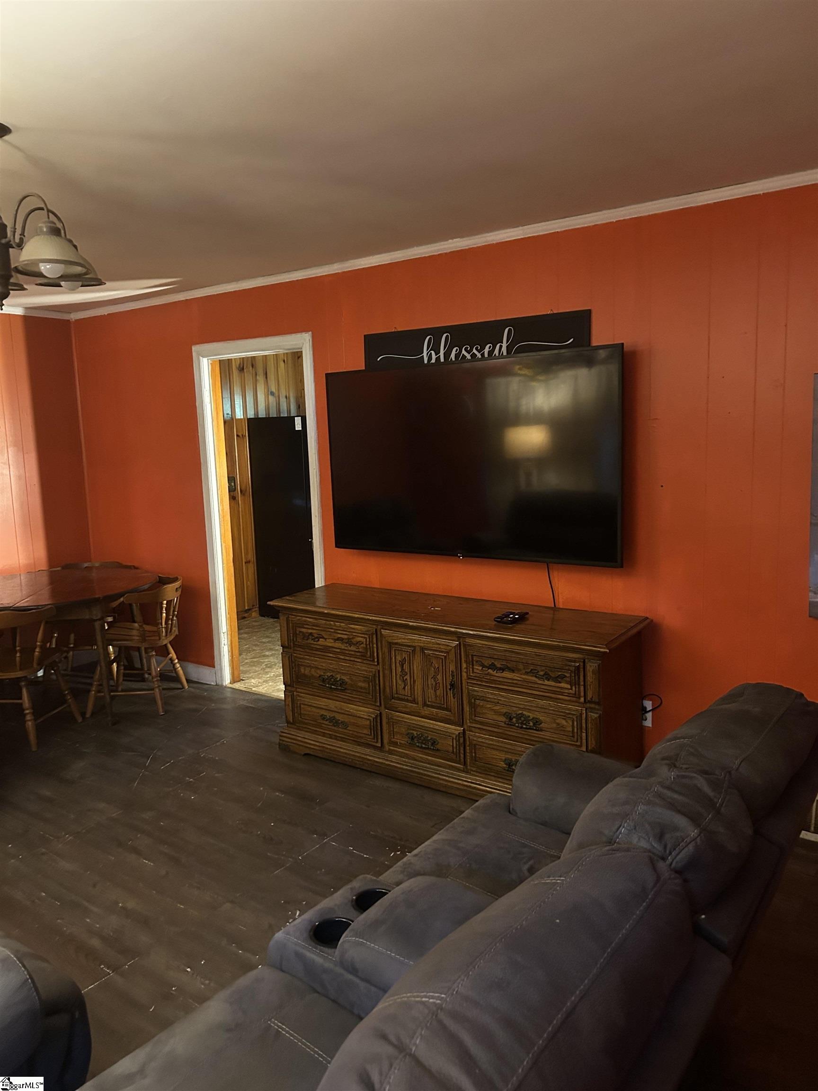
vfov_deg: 67.3
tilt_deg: -7.9
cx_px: 409
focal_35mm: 26
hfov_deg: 53.1
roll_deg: +1.2
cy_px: 546
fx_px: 819
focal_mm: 5.7
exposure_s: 1/30
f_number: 1.5
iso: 800
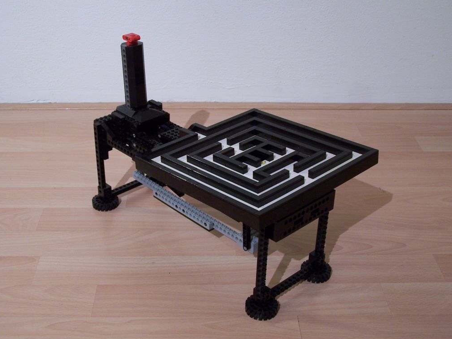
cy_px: 171
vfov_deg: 28.0
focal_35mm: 52
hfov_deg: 36.8
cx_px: 229
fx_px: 679
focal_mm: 8.5
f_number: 3
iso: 80
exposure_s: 1/2
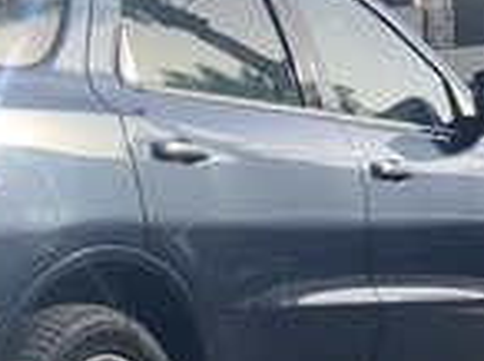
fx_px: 2275
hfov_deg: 12.0
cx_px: 22
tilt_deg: +0.2
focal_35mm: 163
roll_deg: +1.8
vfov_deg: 9.1
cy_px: 286
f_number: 2.4
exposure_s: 1/213
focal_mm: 6
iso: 16
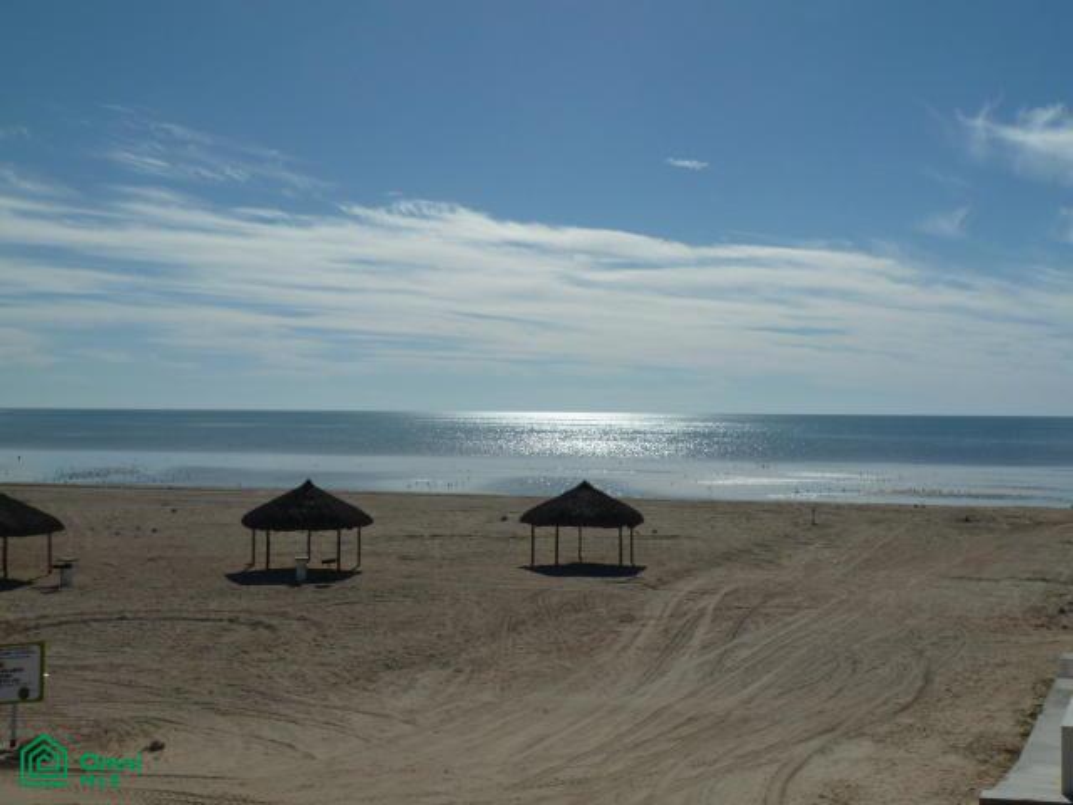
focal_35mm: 42
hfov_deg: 44.8
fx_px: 1302
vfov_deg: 34.3
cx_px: 536
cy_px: 402
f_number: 6.3
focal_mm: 6.9
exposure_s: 1/1000
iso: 80
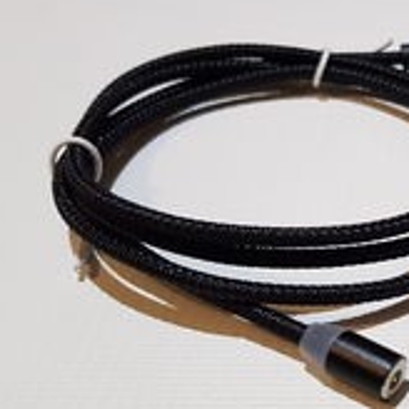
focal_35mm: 56
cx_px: 456
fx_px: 749
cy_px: 277
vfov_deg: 30.3
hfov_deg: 27.7
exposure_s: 1/33
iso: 200
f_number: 1.7
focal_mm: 4.2
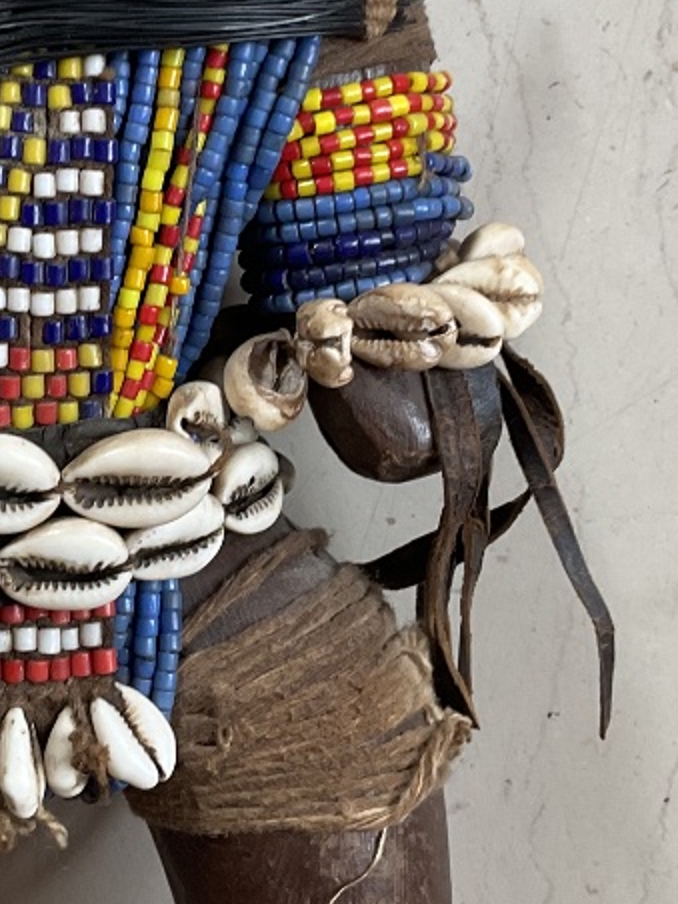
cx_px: 36
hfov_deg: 18.7
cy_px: 248
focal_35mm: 77
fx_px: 2011
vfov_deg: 25.1
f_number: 1.8
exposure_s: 1/60
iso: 50
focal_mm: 3
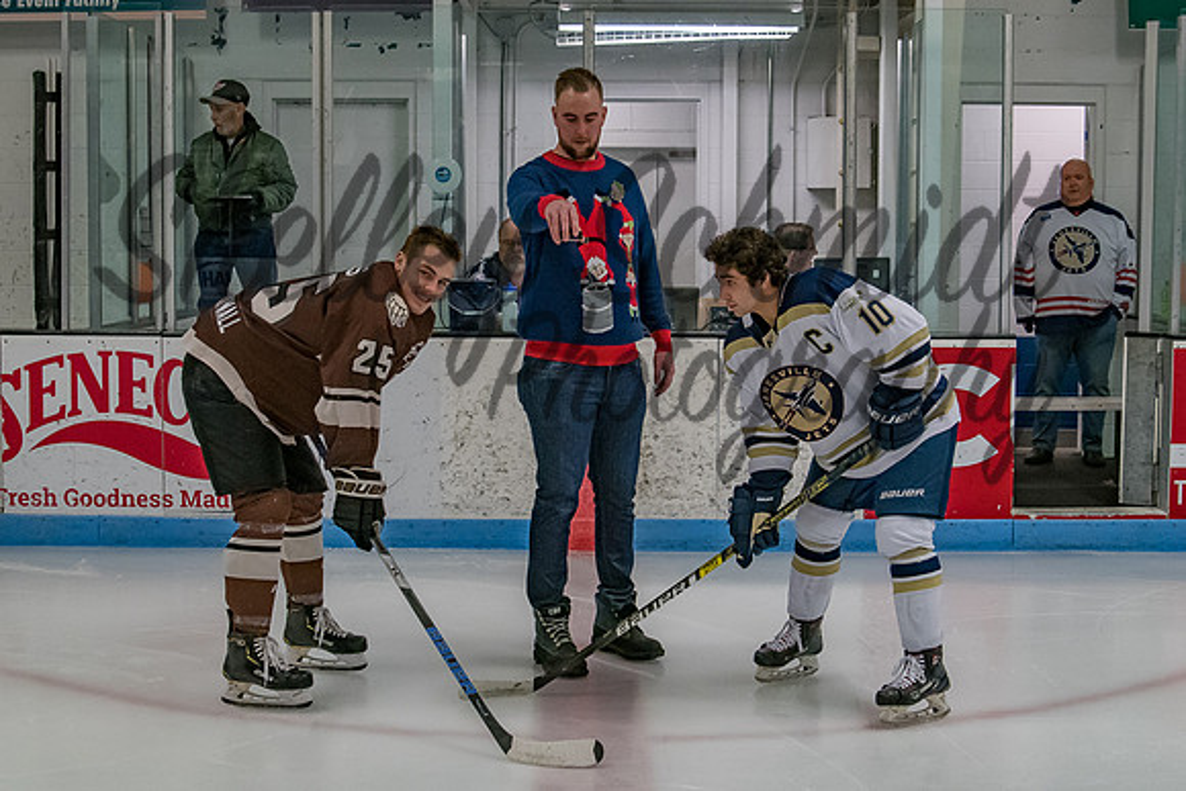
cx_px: 579
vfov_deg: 26.5
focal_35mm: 51
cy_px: 335
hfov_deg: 39.0
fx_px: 1675
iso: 2000
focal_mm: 28
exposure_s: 1/250
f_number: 4.5
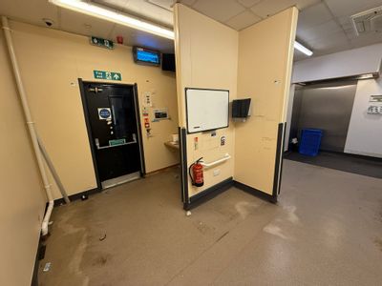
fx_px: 154
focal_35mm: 14
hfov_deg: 102.1
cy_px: 143
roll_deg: +1.3
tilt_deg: -12.3
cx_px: 191
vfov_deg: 85.7
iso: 160
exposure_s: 1/100
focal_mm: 2.22
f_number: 2.2
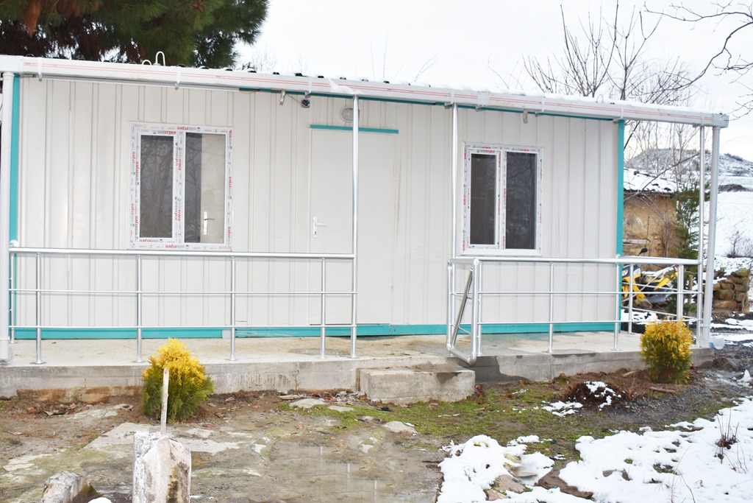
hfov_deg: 67.4
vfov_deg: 47.9
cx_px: 376
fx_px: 565
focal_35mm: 27
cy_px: 252
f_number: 4
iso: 200
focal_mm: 18
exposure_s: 1/60
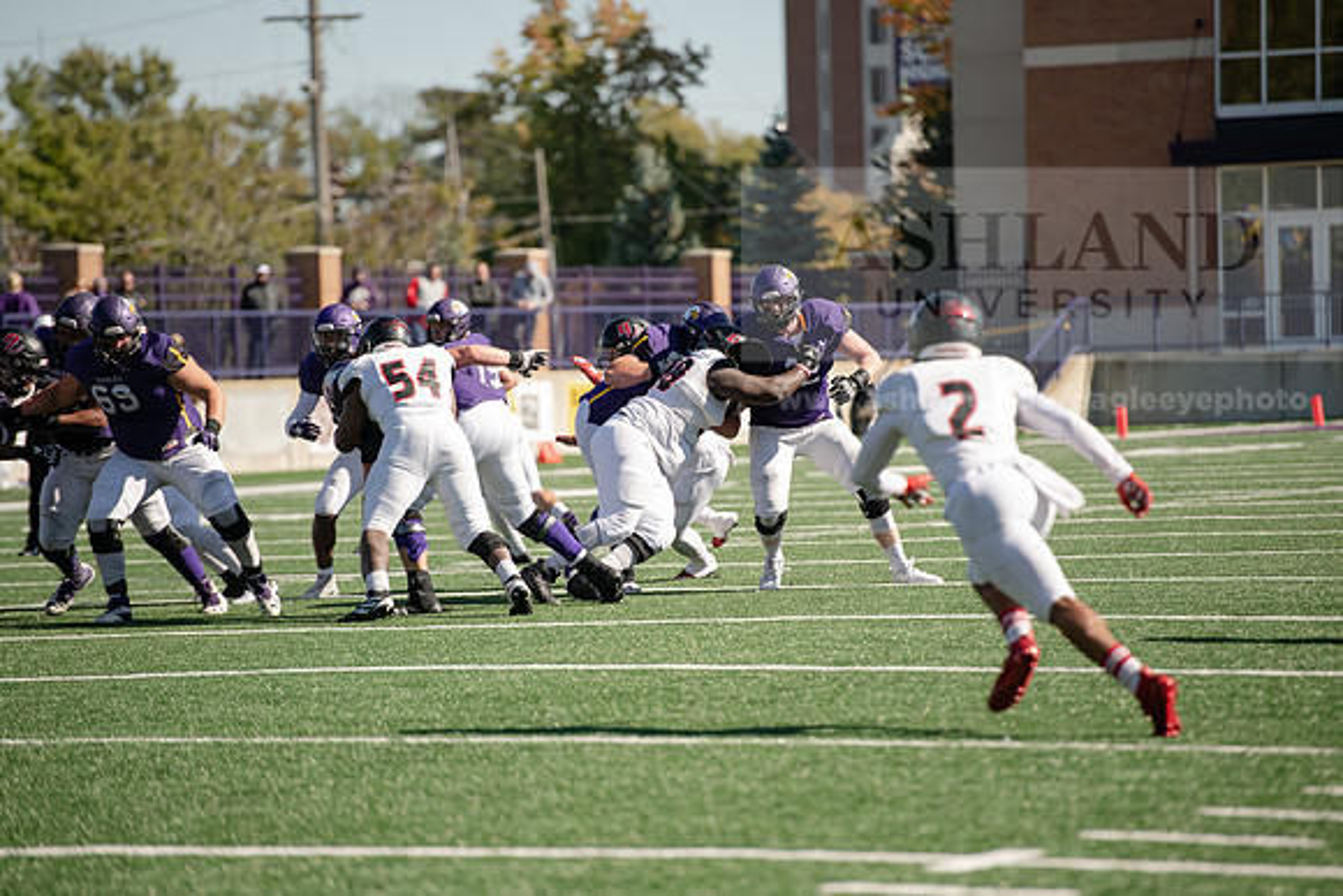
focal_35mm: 200
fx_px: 7463
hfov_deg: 10.3
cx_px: 672
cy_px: 448
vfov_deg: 6.9
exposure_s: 1/2000
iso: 250
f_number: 3.5
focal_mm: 200
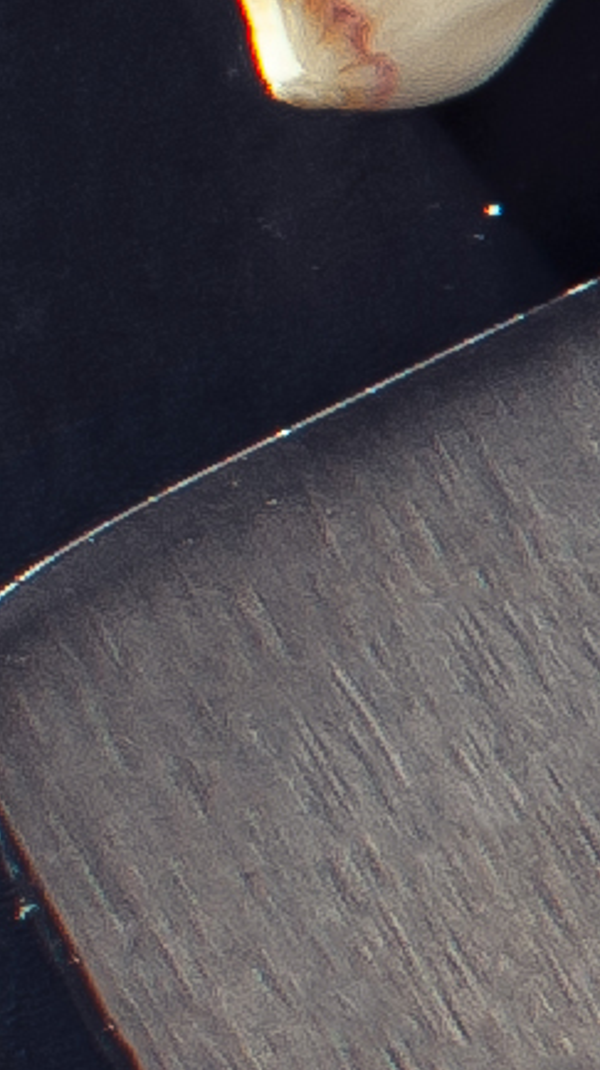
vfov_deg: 4.0
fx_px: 15419
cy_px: 279
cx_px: 3494
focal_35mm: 544
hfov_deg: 2.1
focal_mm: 35
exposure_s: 1/250
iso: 100
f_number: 13
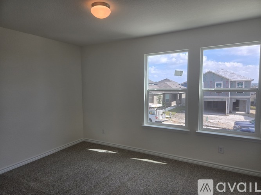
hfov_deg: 73.9
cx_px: 130
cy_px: 98
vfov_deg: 58.9
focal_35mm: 23
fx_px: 173
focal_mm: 5.4
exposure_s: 1/588
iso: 25
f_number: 1.8
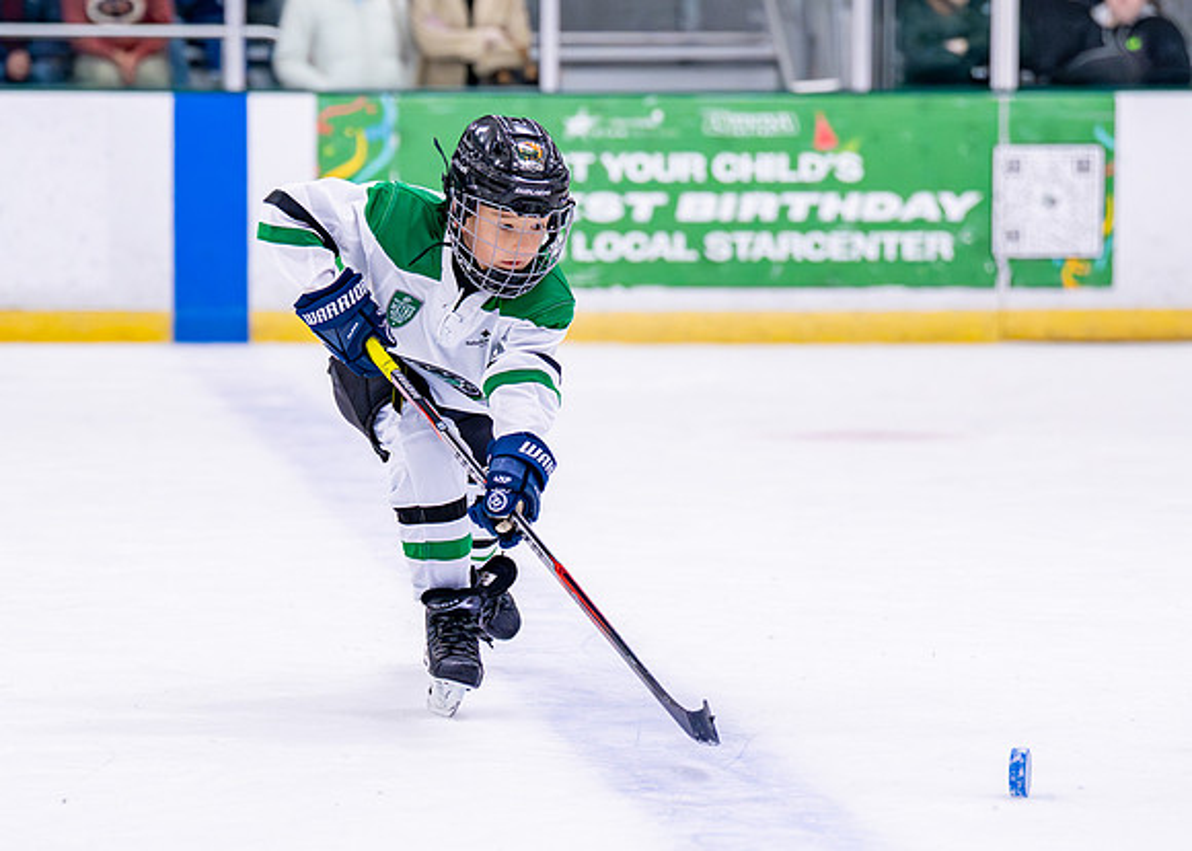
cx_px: 466
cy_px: 512
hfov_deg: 10.6
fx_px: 6451
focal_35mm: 191
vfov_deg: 7.5
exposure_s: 1/1250
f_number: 2.8
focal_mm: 108
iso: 2500
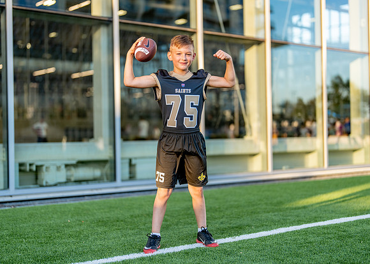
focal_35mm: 57
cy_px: 131
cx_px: 186
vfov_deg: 24.9
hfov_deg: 34.3
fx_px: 599
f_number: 1.2
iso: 200
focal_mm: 50
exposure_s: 1/1600
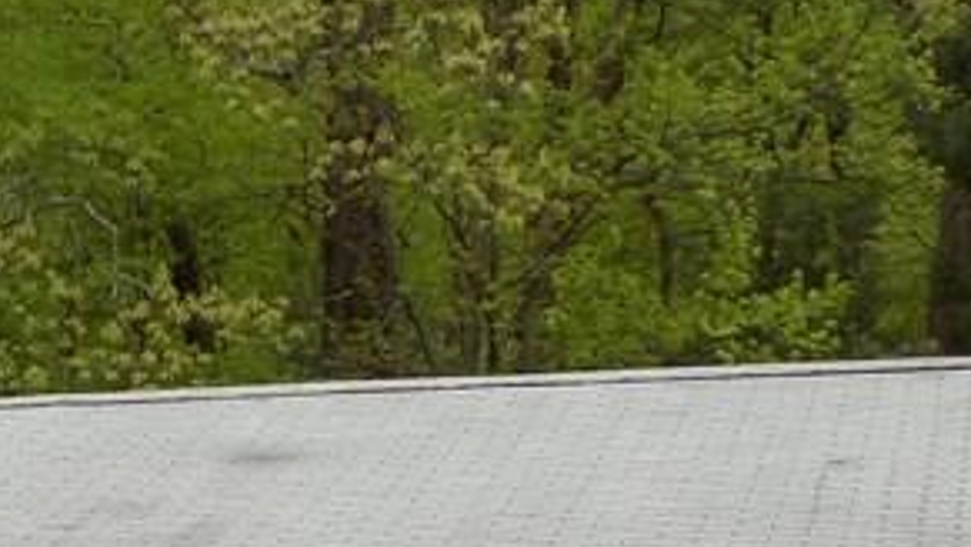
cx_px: -284
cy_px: 887
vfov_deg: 8.3
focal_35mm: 142
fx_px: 3658
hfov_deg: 14.5
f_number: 3.5
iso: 80
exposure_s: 1/250
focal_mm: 6.6
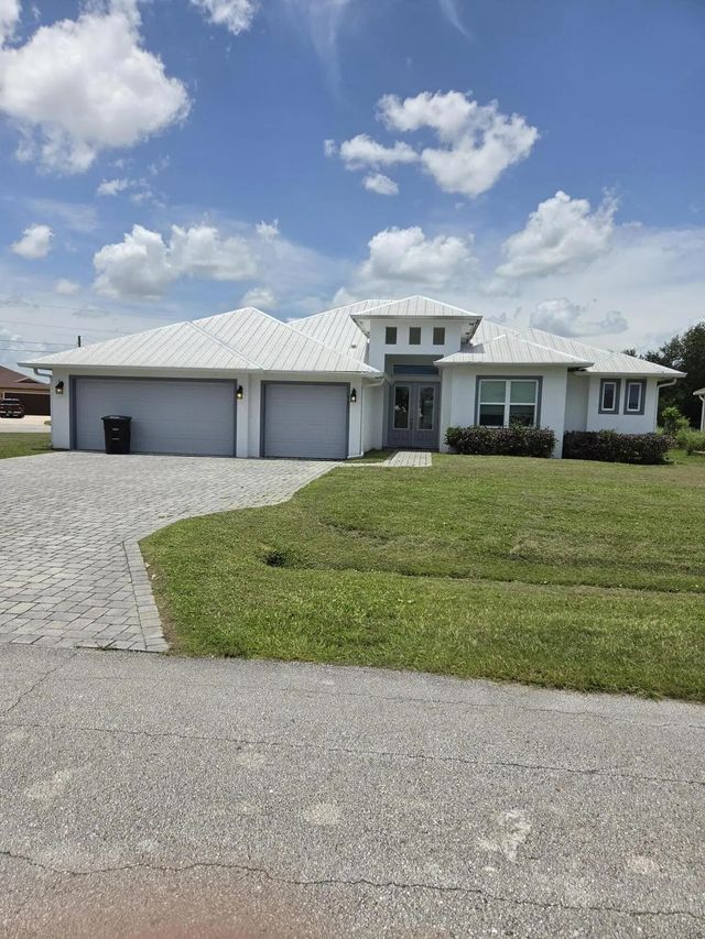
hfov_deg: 58.9
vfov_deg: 73.9
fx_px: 624
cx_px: 352
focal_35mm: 23
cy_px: 470
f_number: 1.8
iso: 80
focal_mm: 5.4
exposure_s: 1/7324
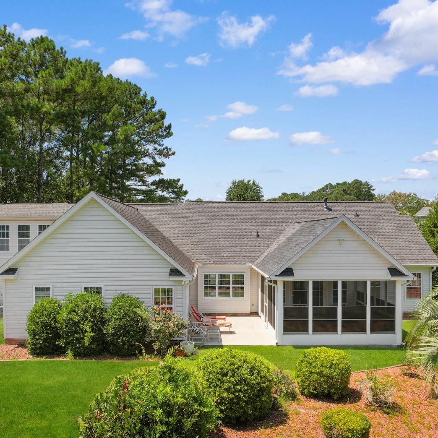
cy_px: 221
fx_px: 415
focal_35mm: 29
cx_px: 196
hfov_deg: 55.5
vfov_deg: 55.6
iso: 100
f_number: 2.8
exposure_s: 1/240
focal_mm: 8.38
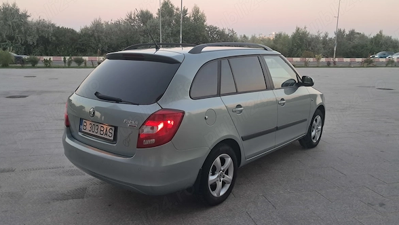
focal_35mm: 30
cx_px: 199
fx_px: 317
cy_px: 119
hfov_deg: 64.3
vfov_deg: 39.0
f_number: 1.8
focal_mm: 4
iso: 160
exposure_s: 1/60
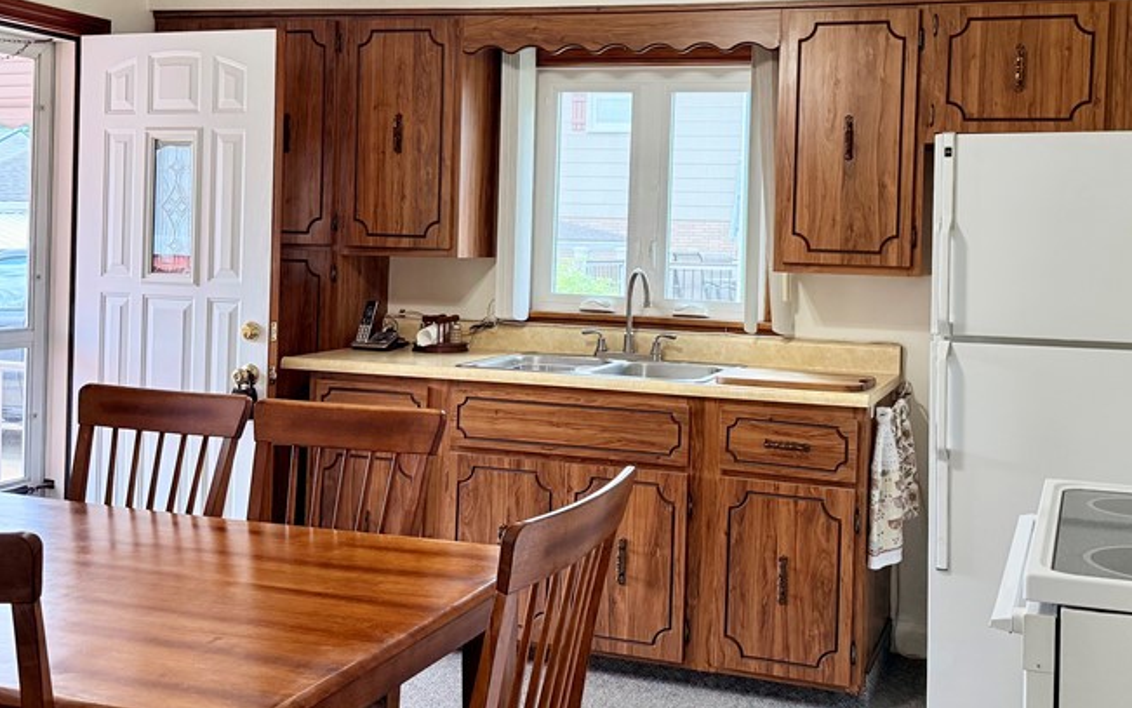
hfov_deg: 48.9
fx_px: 1234
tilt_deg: -0.1
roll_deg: -1.8
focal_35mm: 40
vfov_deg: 31.7
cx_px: 692
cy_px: 237
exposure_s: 1/188
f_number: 1.78
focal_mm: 6.76
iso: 200
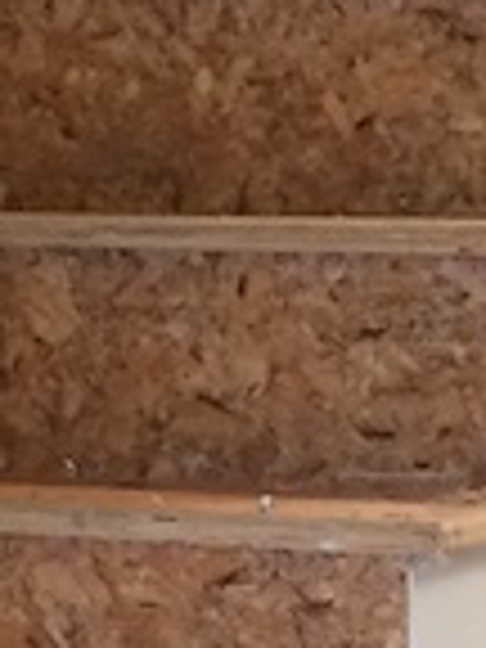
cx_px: 104
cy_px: 1094
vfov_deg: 8.9
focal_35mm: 214
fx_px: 4006
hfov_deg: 6.9
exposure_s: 1/30
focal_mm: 4.12
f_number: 2.2
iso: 125
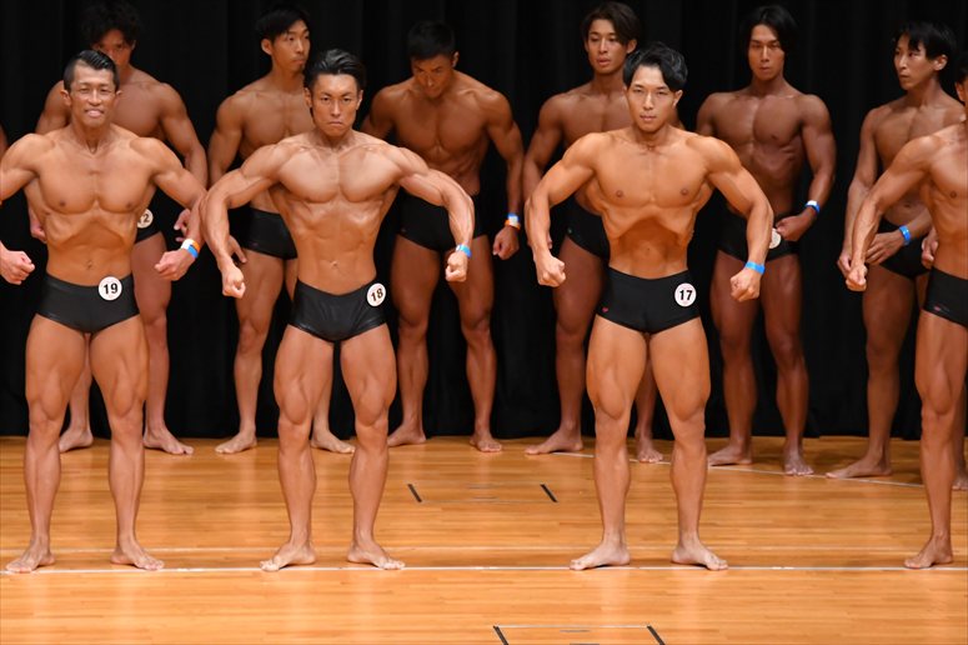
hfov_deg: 7.6
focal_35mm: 270
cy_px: 322
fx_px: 7257
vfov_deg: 5.1
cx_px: 484
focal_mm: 180
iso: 4000
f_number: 5.6
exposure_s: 1/400
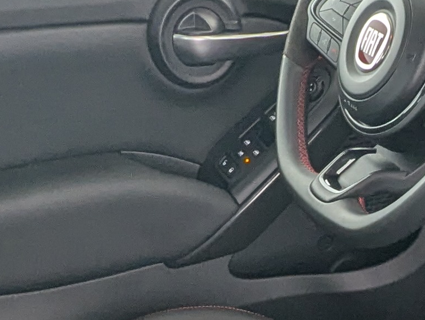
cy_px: 545
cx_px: 415
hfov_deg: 22.2
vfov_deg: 15.4
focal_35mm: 85
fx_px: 1045
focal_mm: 2.35
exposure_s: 1/43.4
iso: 61
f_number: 2.2
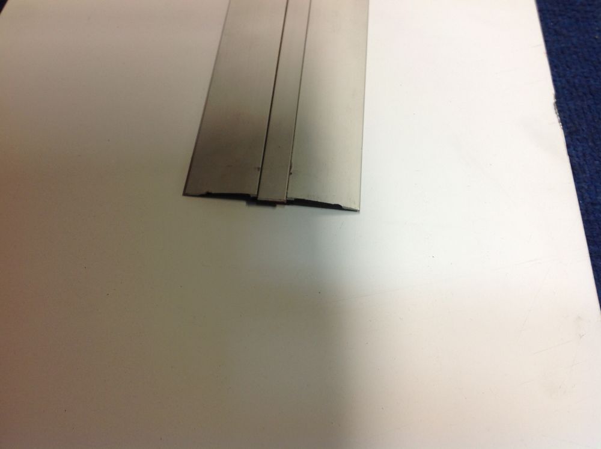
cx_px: 300
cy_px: 224
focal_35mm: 35
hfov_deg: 52.7
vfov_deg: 40.6
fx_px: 607
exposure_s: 1/20
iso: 50
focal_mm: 4.28
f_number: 2.4
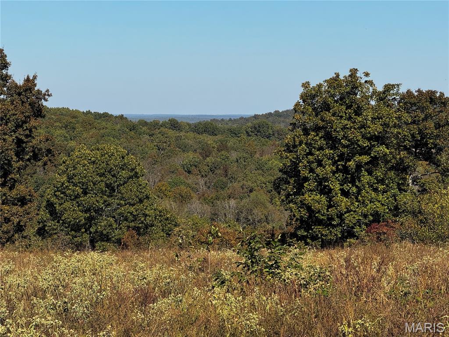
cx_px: 224
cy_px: 168
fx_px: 1557
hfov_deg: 16.4
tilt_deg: -1.7
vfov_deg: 12.3
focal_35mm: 120
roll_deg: -0.8
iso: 50
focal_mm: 15.66
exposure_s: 1/1613
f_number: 2.8
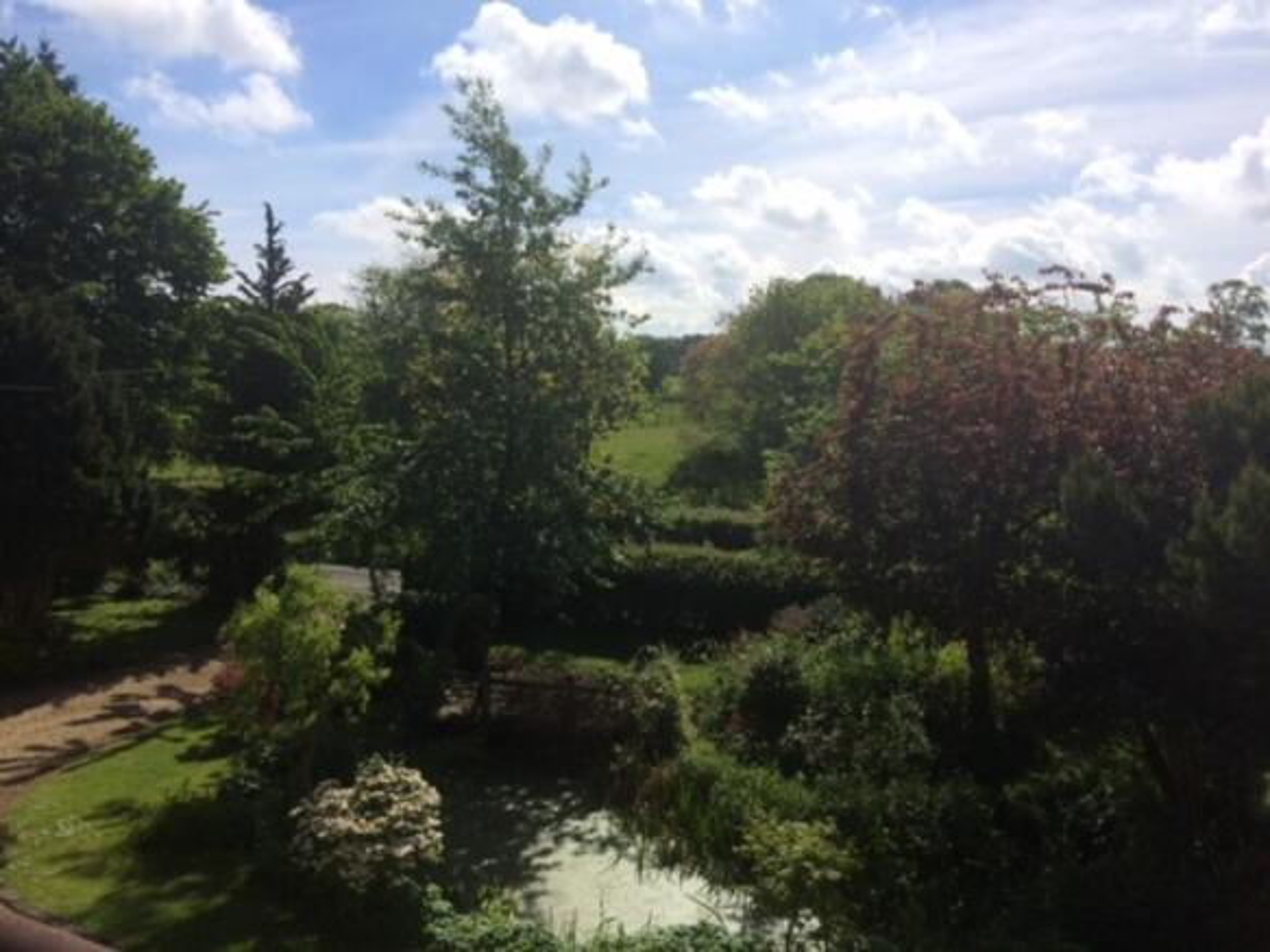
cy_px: 476
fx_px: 1064
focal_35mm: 29
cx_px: 635
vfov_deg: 48.2
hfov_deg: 61.7
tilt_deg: -4.2
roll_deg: -1.2
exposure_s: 1/3165
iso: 32
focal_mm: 4.15
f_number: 2.2
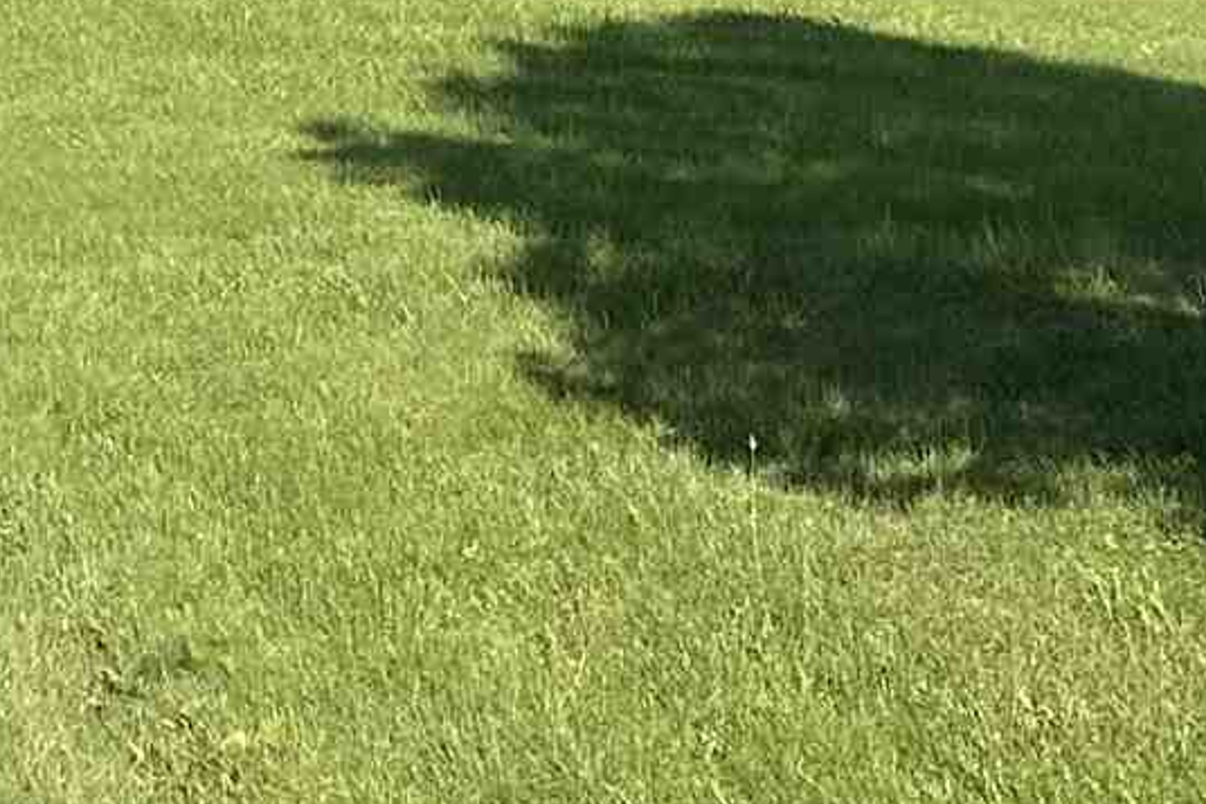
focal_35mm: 143
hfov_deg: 14.1
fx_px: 4789
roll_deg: -2.6
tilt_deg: +2.7
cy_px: -500
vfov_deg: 9.3
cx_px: -61
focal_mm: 6.86
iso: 80
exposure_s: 1/4545
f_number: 1.78
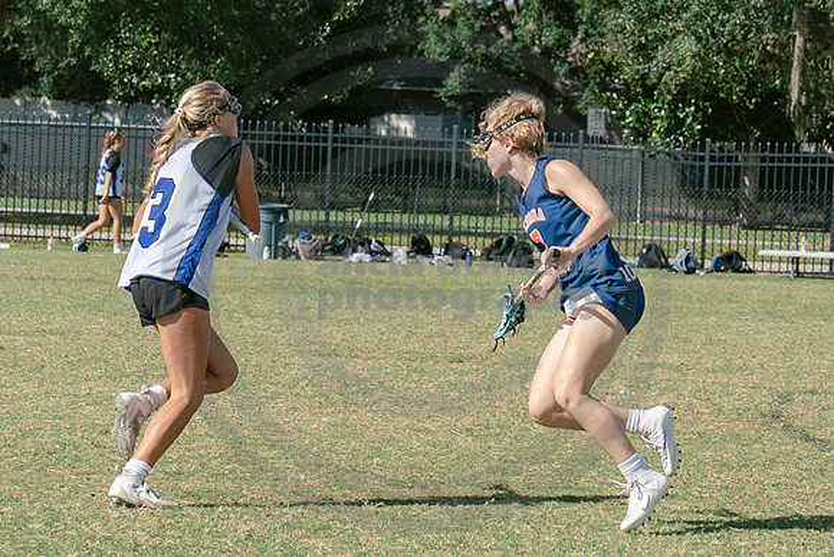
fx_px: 5142
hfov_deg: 9.3
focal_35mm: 222
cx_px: 464
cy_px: 285
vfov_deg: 6.2
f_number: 5.6
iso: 250
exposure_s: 1/1000
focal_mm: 70
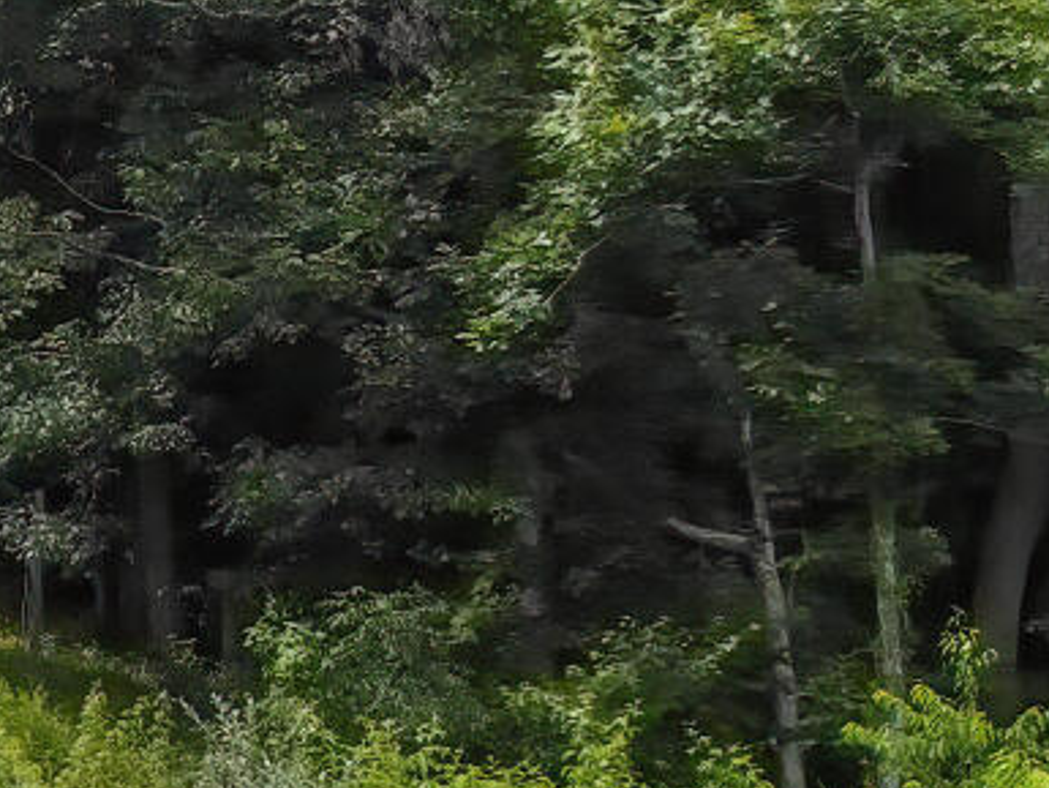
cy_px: 185
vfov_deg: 7.9
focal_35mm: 187
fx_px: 5669
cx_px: -2482
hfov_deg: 8.3
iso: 110
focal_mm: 6.72
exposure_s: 1/50
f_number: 1.7
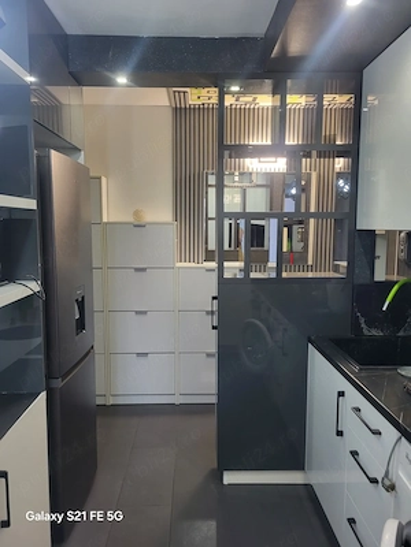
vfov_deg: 67.3
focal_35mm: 26
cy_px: 274
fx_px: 412
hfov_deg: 53.1
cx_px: 206
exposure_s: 1/50
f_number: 1.8
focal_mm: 5.4
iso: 160
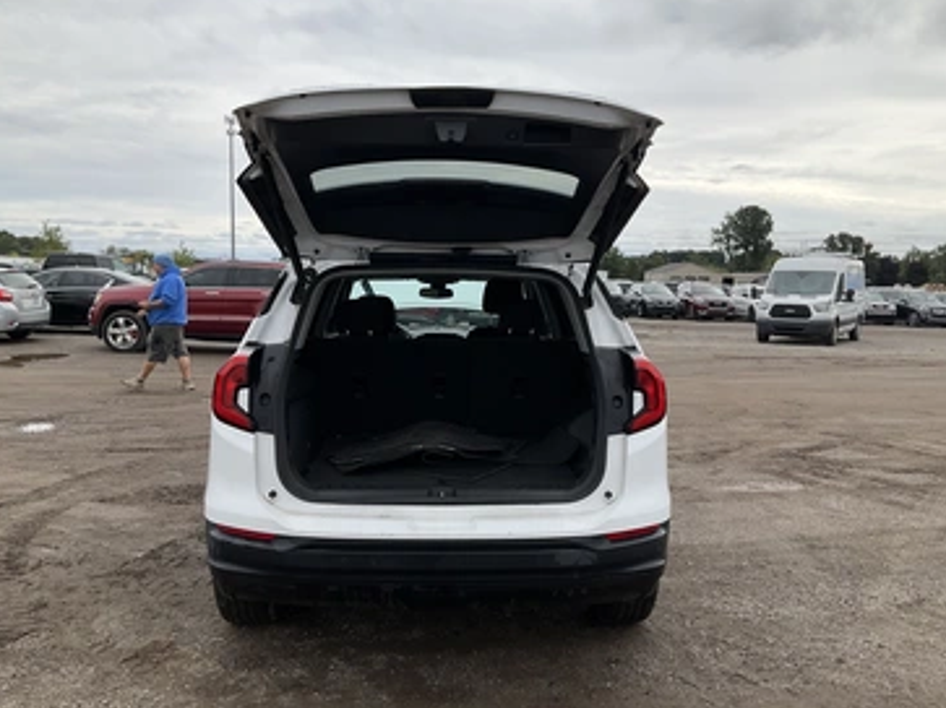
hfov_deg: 56.8
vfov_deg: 44.1
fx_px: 874
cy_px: 331
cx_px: 466
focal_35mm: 32
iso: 25
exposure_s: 1/1984
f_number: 1.8
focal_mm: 3
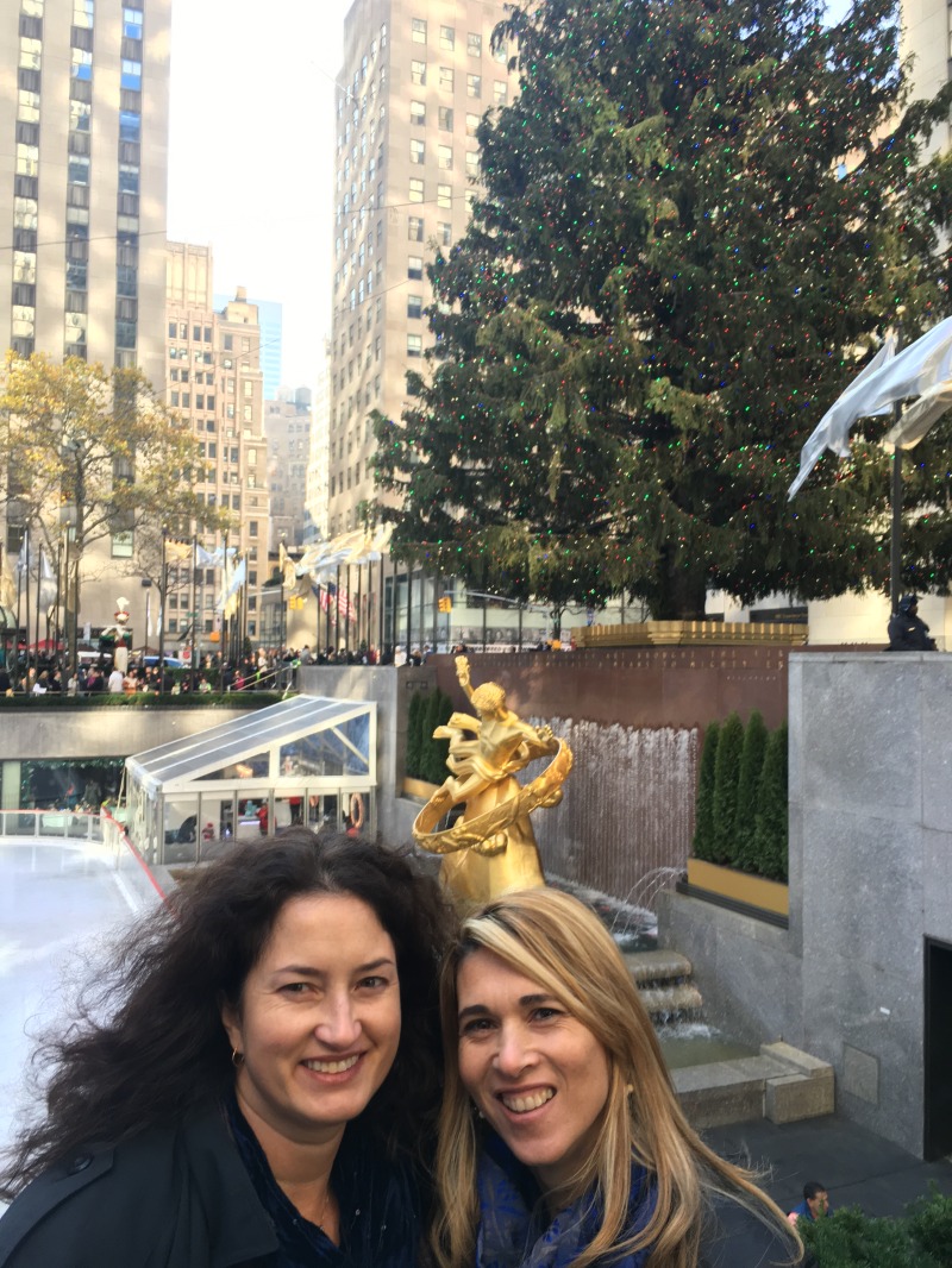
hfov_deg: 48.2
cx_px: 476
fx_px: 1063
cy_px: 634
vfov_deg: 61.6
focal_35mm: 29
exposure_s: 1/120
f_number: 2.2
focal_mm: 4.15
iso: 40
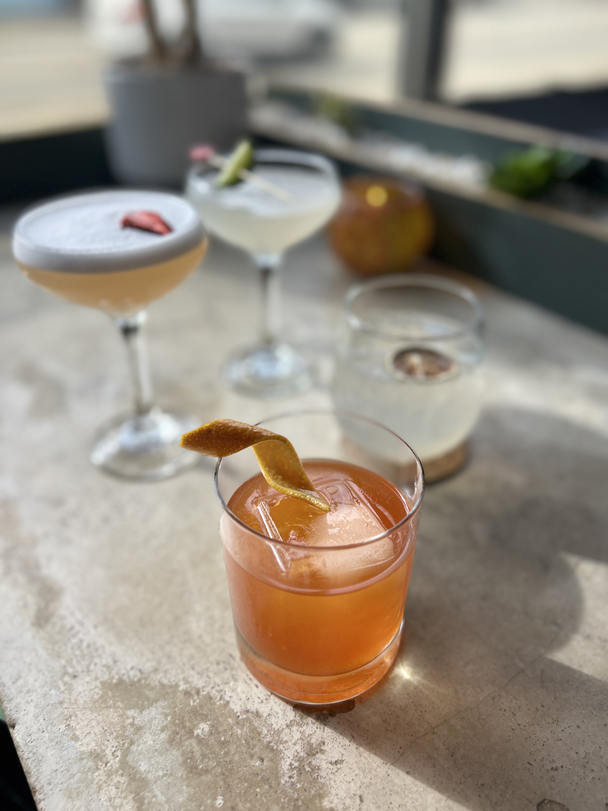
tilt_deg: -34.6
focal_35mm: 26
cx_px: 304
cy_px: 406
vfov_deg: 67.3
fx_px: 609
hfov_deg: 53.1
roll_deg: +0.1
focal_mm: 5.7
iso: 50
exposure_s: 1/448
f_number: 1.5
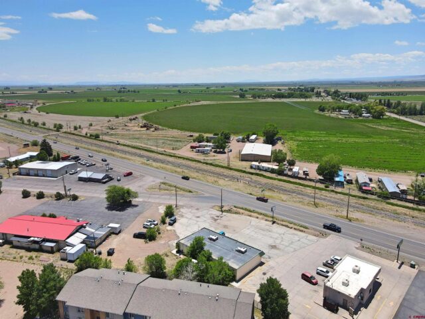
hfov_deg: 71.6
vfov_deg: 56.8
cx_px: 212
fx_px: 295
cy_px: 160
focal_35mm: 24
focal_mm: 4.5
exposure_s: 1/1000
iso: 100
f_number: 2.8
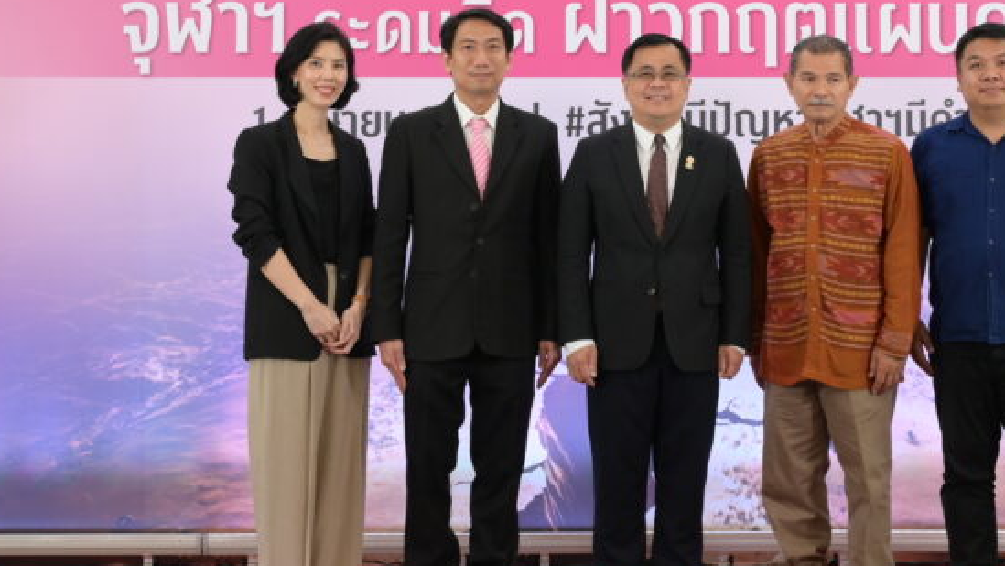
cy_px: 99
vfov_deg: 14.6
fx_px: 2186
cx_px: 679
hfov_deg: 25.7
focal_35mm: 82
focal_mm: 42
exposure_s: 1/50
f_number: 6.3
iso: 1000
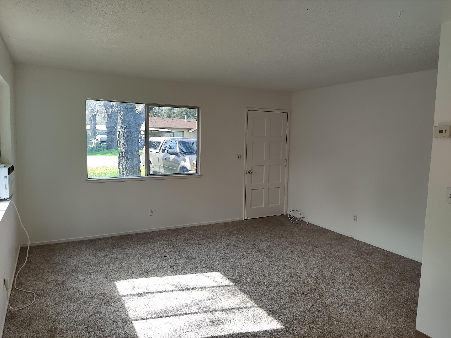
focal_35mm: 27
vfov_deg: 51.4
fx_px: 352
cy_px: 169
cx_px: 226
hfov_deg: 65.3
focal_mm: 4.71
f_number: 1.79
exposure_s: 1/393
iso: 112
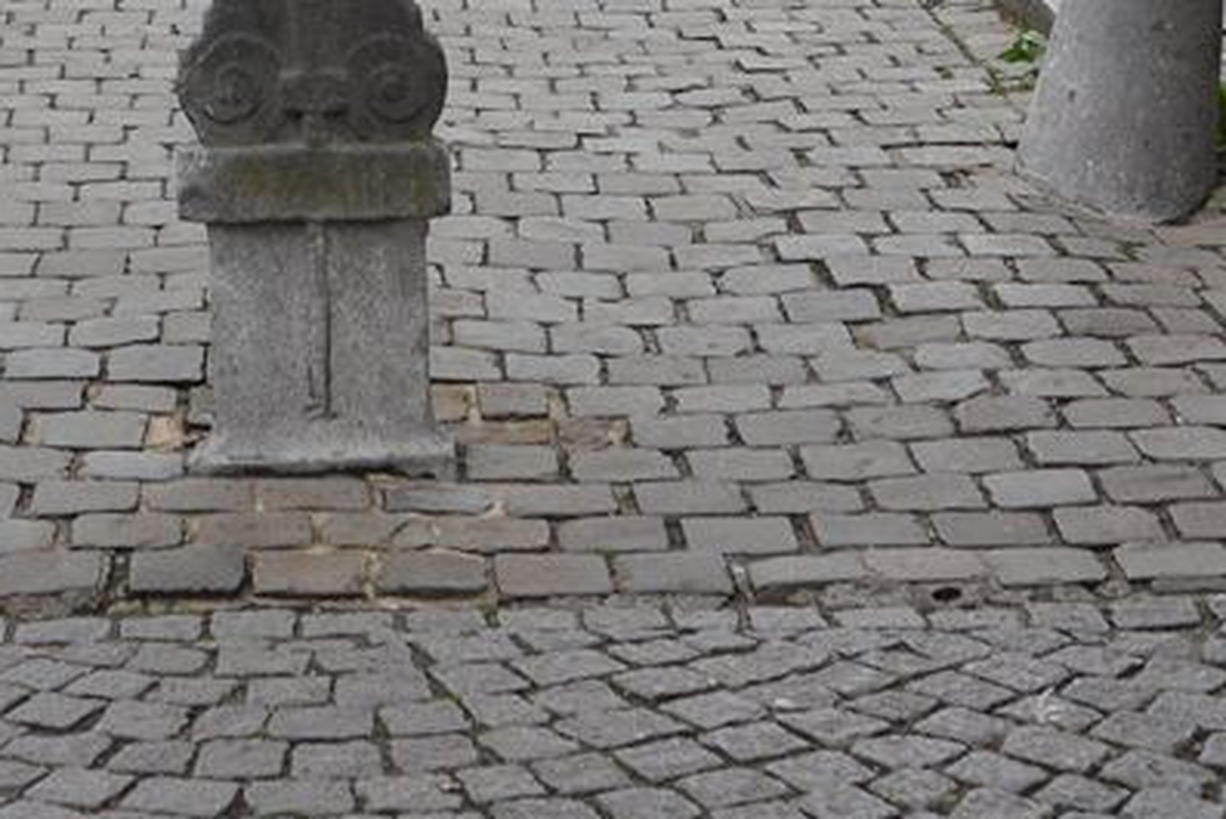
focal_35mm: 121
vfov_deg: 10.7
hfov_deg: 16.8
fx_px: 4122
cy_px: -609
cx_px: 238
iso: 100
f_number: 3.5
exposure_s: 1/100
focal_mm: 24
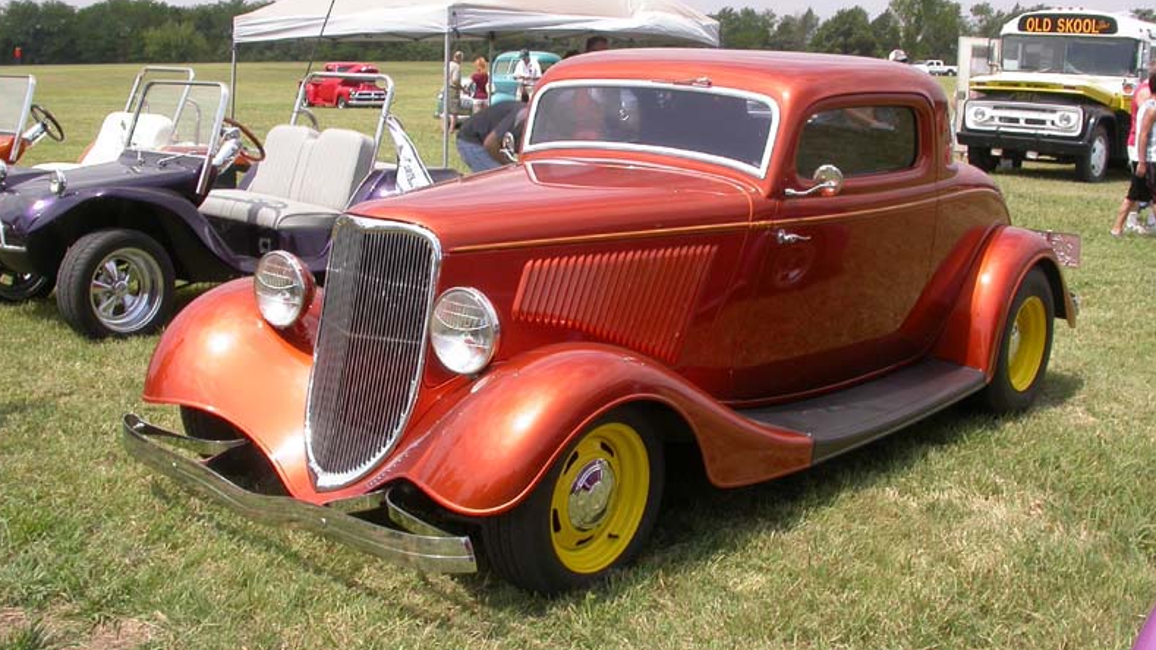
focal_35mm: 42
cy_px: 313
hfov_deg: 48.4
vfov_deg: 28.4
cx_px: 571
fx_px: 1288
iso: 100
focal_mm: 7.85
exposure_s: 1/320
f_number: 6.7
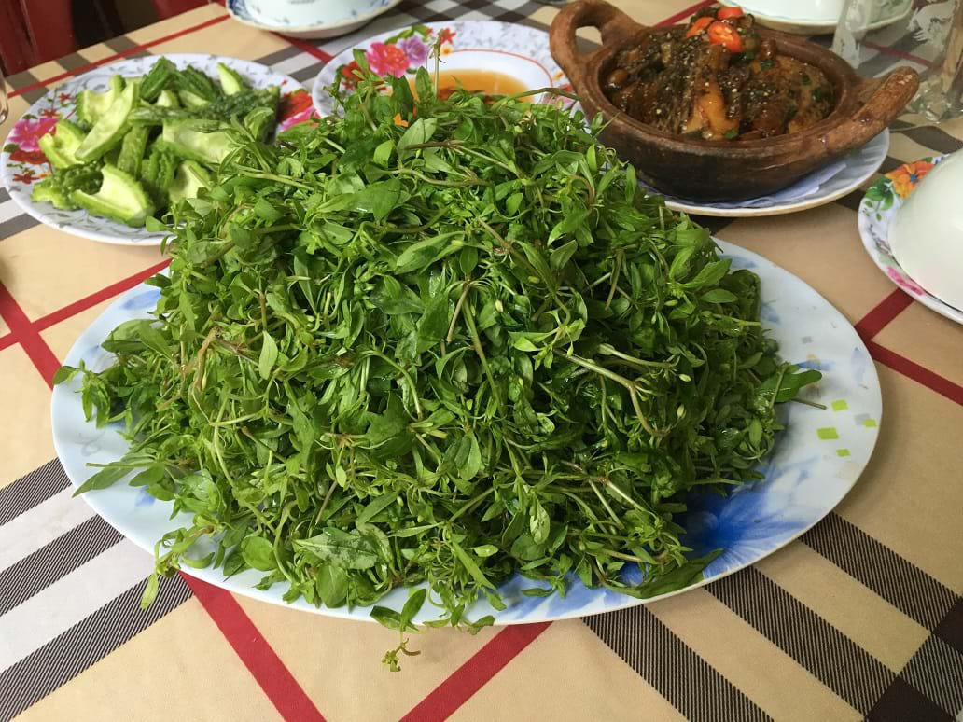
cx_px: 482
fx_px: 807
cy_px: 361
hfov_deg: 61.7
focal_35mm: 29
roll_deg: +3.8
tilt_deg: -43.3
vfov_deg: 48.2
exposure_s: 1/33
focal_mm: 4.15
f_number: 2.2
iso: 64
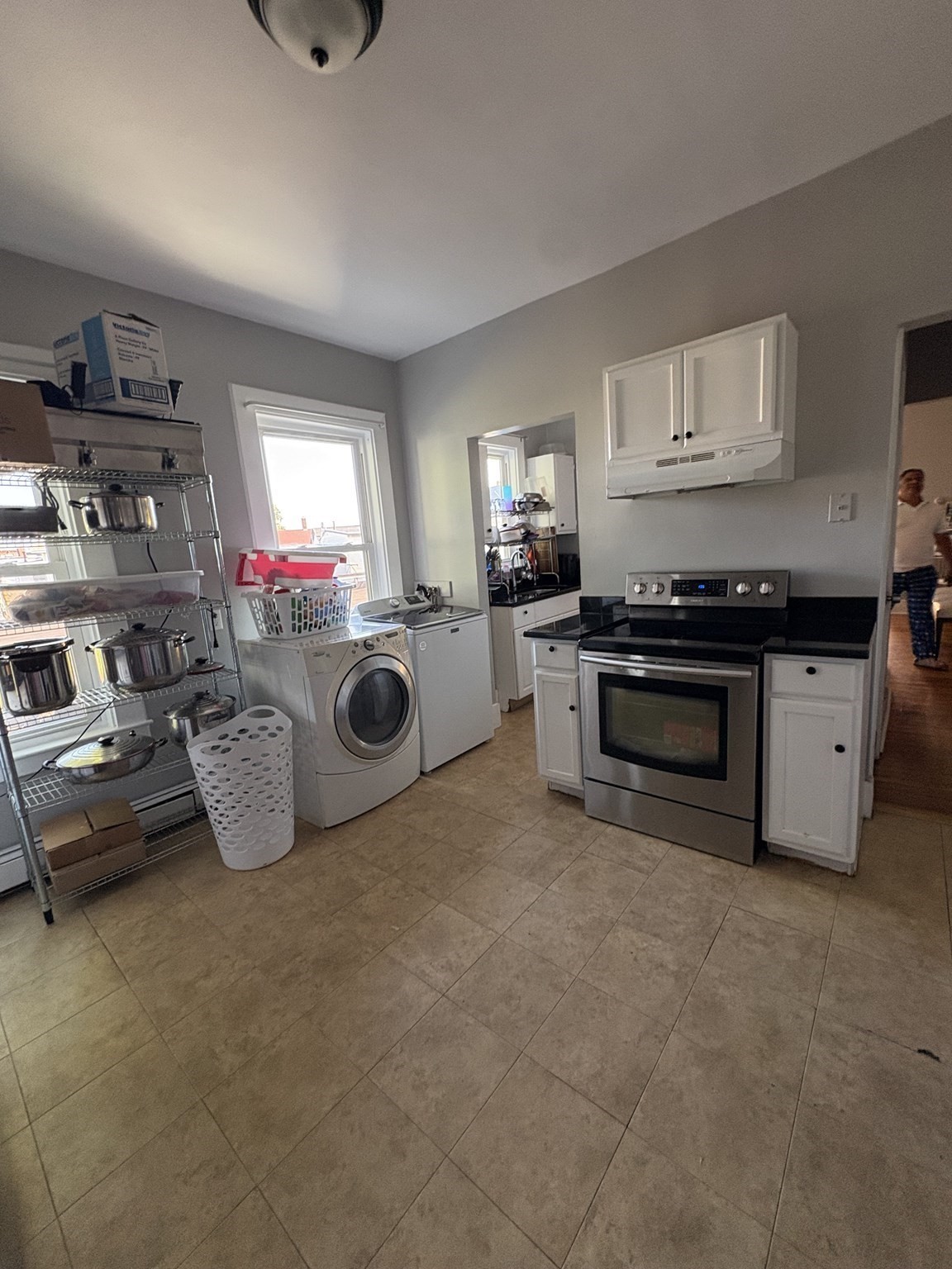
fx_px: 513
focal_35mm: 14
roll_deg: +4.8
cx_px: 476
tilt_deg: -9.1
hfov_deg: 85.7
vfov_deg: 102.1
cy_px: 634
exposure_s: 1/60
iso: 250
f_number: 2.2
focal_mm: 2.22
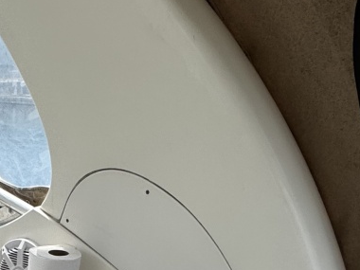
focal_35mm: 59
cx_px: -46
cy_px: 419
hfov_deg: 29.2
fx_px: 614
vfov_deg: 20.7
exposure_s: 1/1395
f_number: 2.2
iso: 50
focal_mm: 2.22
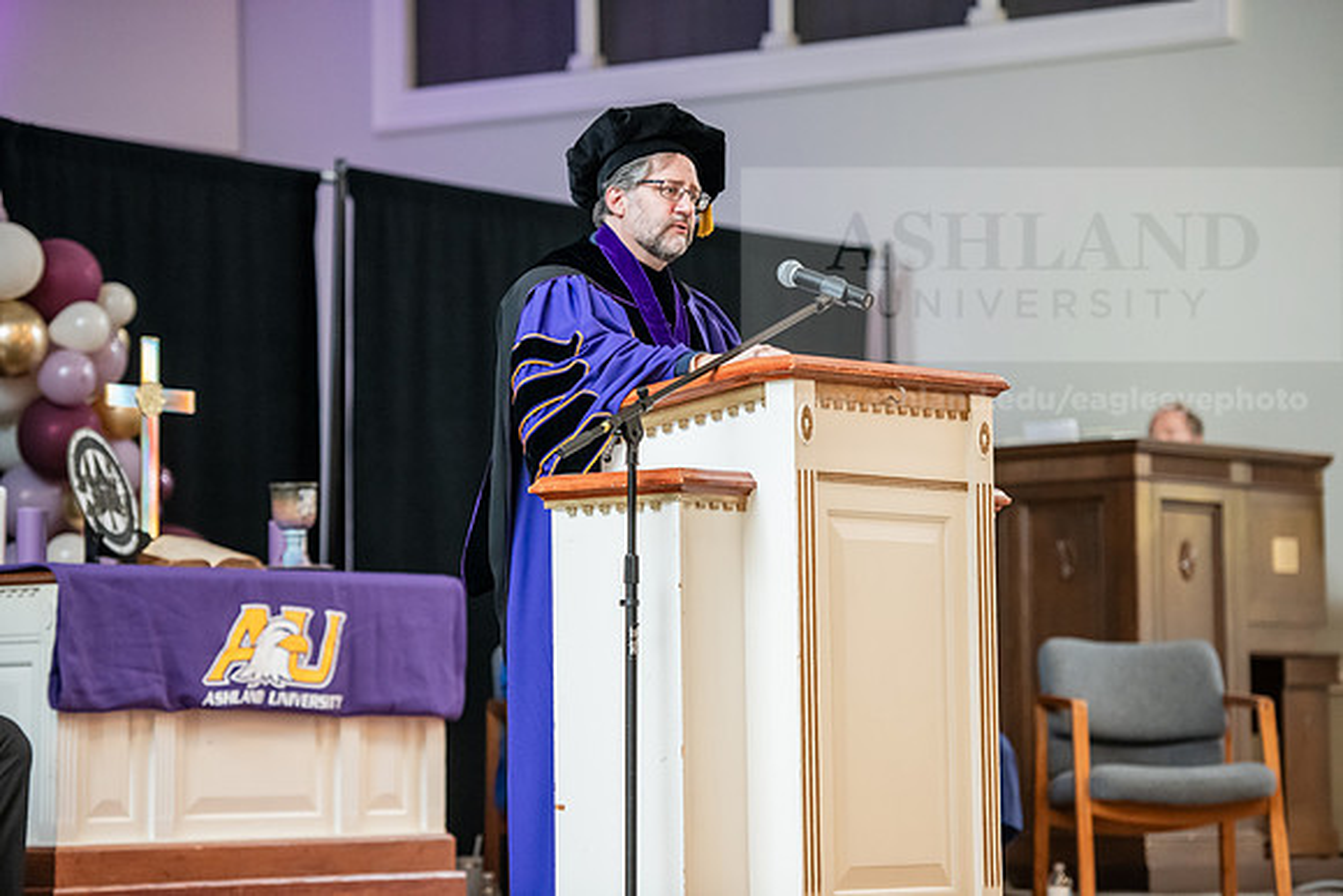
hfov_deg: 16.8
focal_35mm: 122
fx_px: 4552
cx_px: 672
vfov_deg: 11.2
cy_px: 448
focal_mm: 122
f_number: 3.2
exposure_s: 1/200
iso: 2500
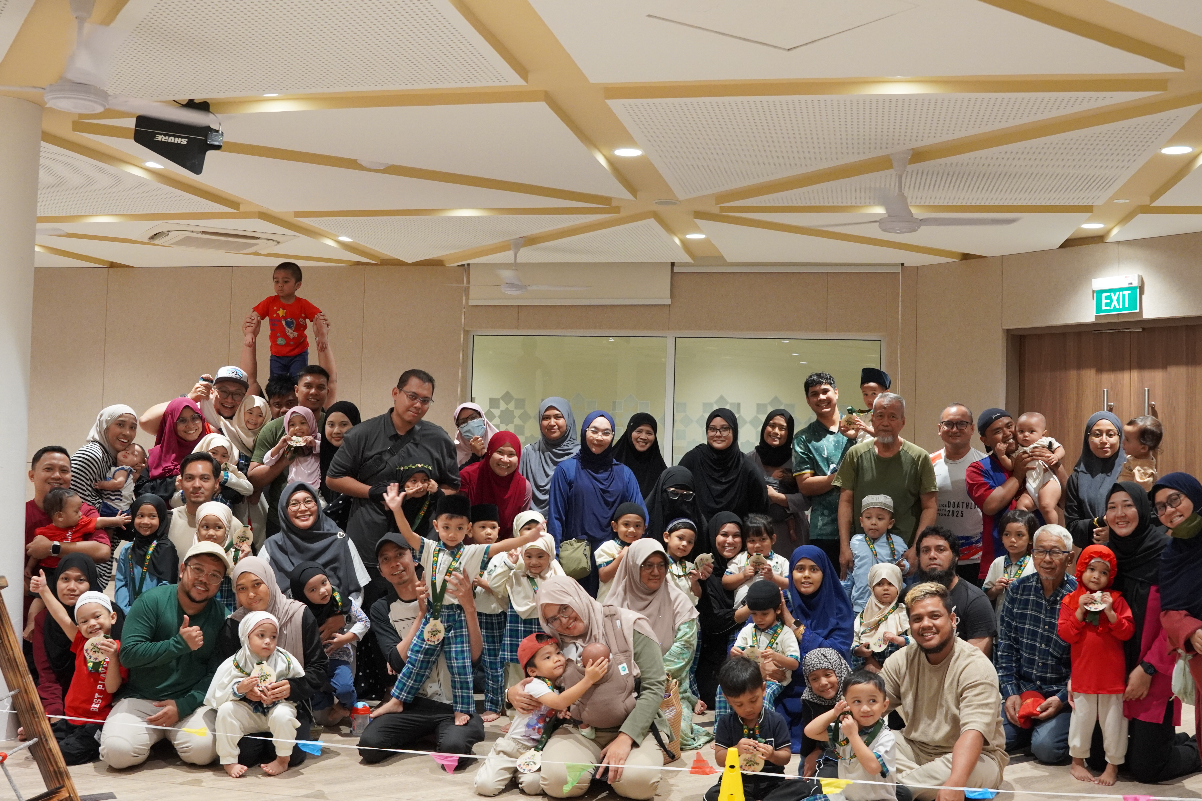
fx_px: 1202
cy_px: 400
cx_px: 601
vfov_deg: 36.9
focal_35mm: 36
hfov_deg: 53.1
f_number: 4
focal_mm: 24
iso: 1600
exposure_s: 1/160
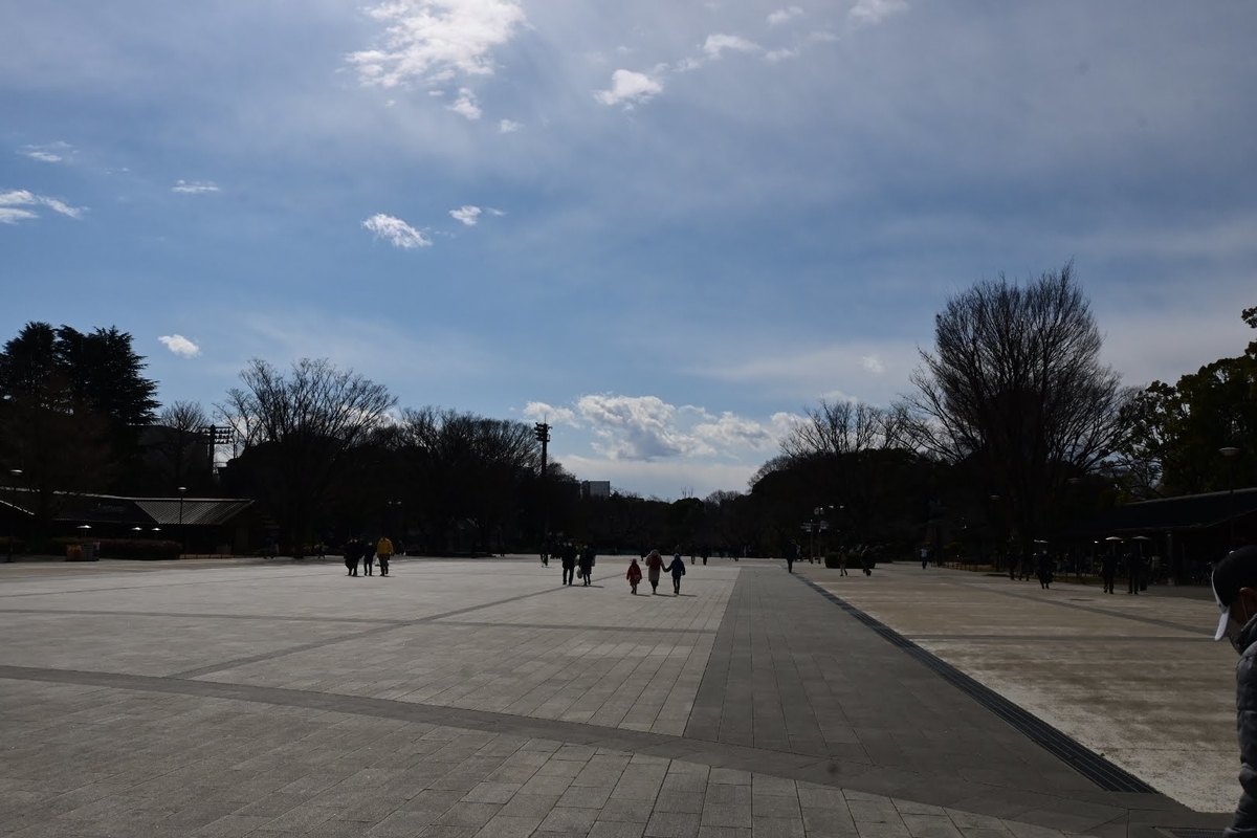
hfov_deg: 59.5
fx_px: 1100
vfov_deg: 41.7
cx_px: 628
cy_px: 419
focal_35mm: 32
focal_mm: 21
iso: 320
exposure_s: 1/2000
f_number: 11
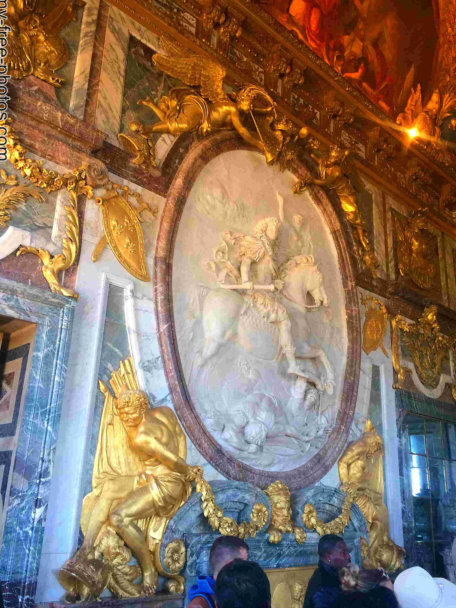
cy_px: 306
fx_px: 562
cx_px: 238
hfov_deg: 44.2
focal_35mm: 32
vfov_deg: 56.8
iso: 64
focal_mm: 4.15
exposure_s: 1/33
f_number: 2.2
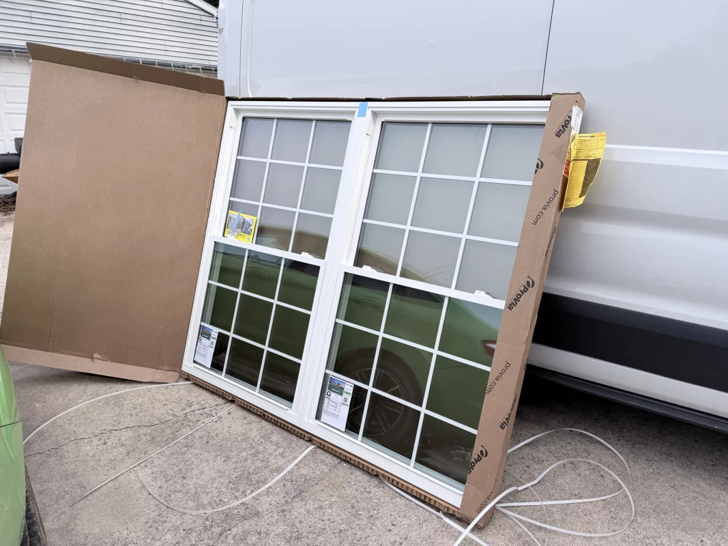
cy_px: 273
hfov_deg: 71.6
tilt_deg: -13.6
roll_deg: +1.3
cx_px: 364
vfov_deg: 56.8
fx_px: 505
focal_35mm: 24
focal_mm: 6.76
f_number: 1.78
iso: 80
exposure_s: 1/1060
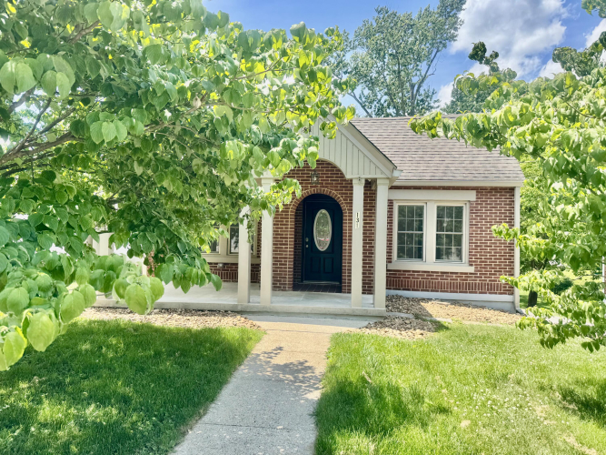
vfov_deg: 56.8
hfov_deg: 71.6
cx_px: 303
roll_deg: -1.4
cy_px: 228
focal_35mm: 24
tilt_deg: +1.0
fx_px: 420
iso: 80
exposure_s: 1/1311
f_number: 1.78
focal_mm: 6.76
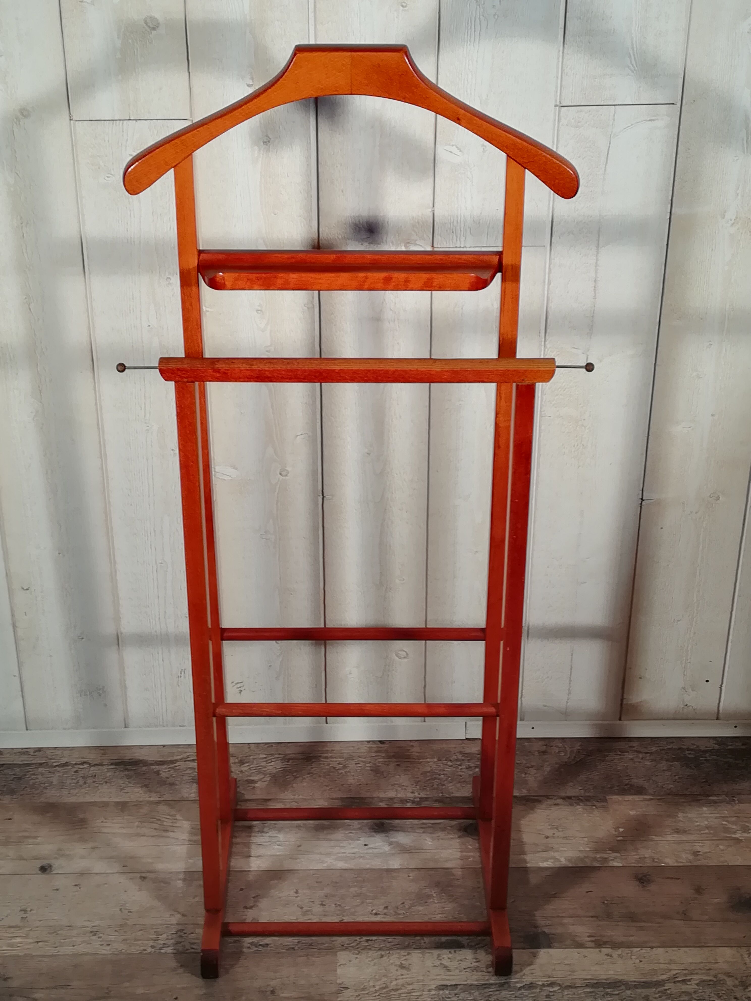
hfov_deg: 29.7
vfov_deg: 38.9
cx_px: 376
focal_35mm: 49
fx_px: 1417
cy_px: 500
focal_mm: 3.83
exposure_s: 1/50
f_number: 2.2
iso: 64
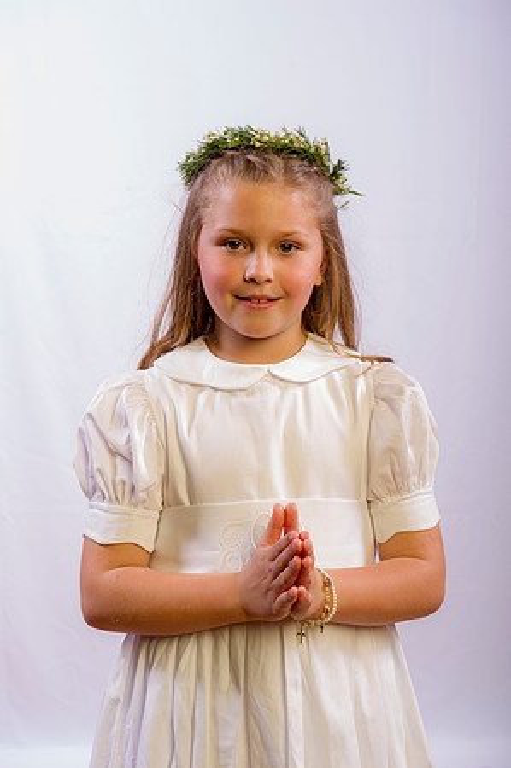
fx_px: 1323
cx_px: 256
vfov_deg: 32.4
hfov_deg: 21.9
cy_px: 384
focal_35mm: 62
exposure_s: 1/200
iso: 100
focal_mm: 62
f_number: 8
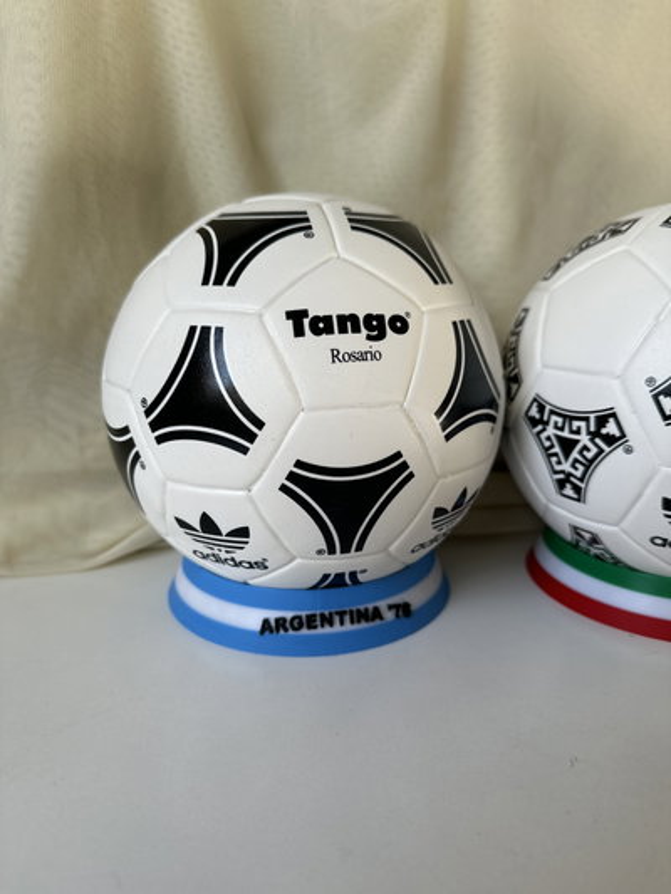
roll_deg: -0.7
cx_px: 336
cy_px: 447
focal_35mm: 24
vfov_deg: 71.6
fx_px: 620
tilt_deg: -13.4
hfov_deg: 56.8
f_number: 1.78
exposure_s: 1/198
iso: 64
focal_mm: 6.86
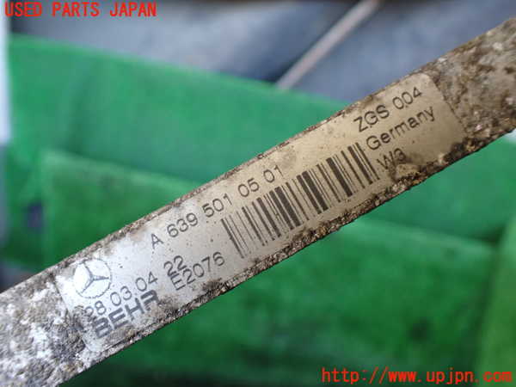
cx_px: 258
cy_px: 194
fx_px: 447
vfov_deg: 46.8
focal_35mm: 30
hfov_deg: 60.0
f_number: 2.3
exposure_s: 1/125
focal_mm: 5.4
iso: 320
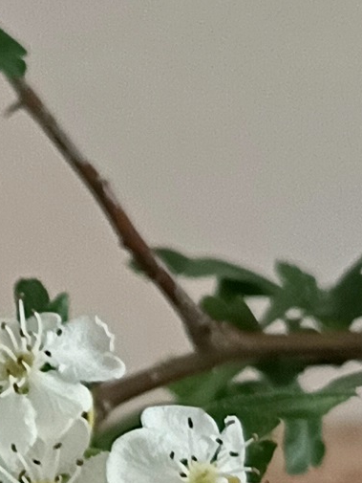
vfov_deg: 20.6
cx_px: -168
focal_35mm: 95
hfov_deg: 14.6
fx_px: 1324
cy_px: 327
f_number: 1.7
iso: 495
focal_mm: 5.31
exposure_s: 1/50
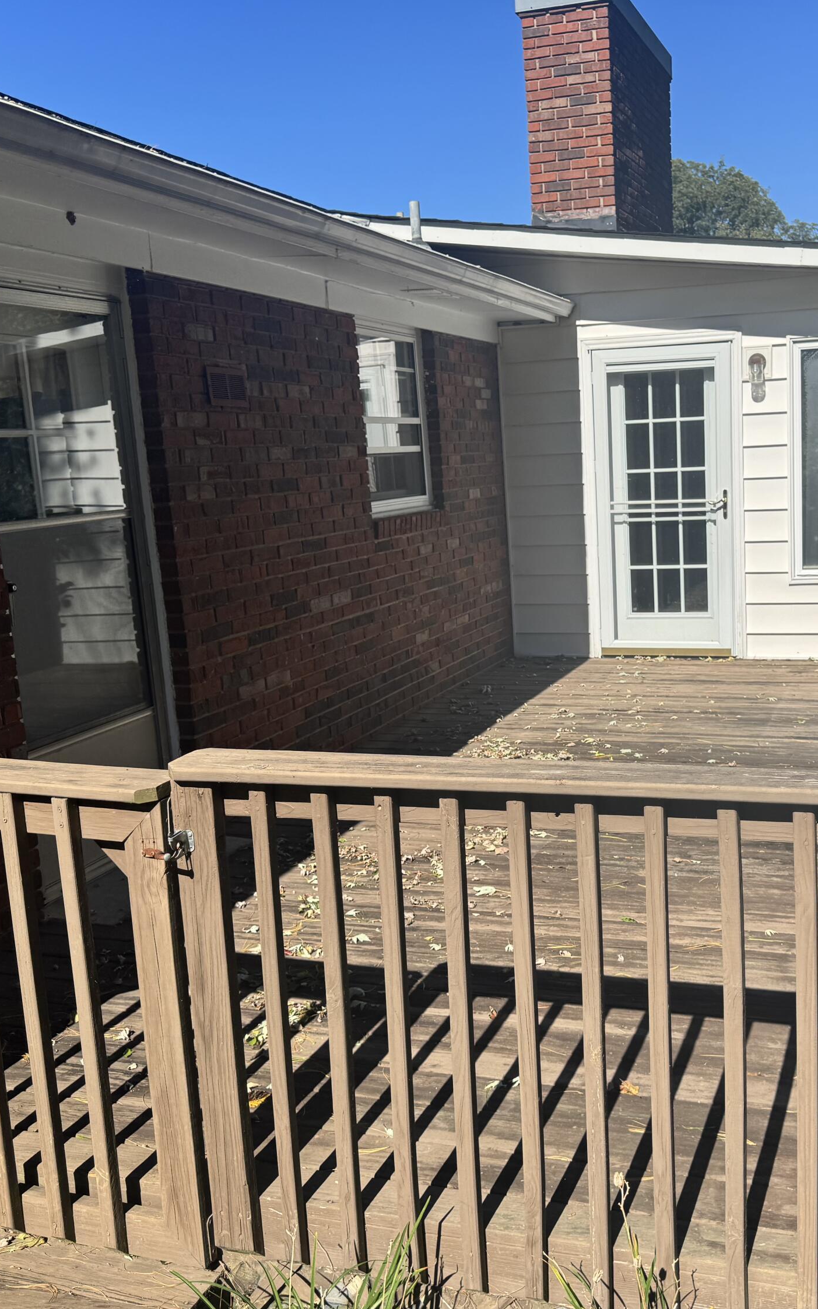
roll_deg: +2.6
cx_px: 568
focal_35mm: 34
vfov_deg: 56.7
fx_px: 1213
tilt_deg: -9.3
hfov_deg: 36.7
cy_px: 654
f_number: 1.78
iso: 80
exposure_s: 1/3802
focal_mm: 6.76
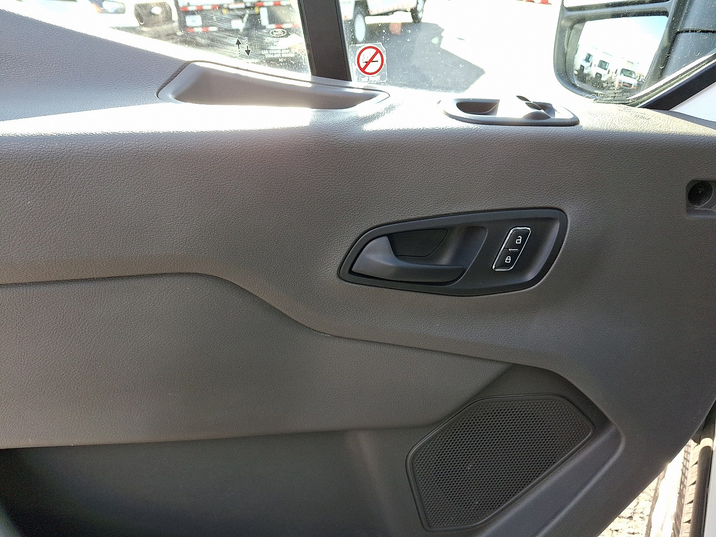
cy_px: 268
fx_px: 517
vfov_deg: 54.9
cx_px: 358
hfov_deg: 69.4
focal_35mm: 25
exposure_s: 1/120
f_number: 1.8
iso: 25
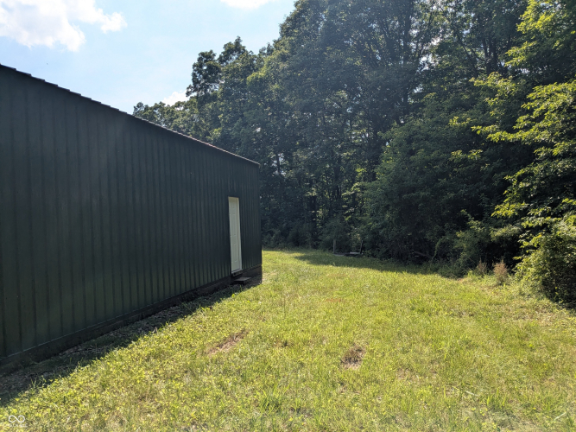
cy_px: 216
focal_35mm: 27
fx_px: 449
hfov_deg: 65.3
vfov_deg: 51.3
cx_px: 288
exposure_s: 1/2924
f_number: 1.73
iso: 49
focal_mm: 4.38
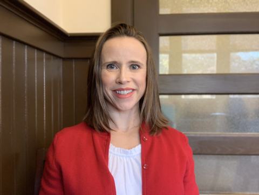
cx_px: 130
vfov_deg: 44.2
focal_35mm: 32
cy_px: 98
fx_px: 239
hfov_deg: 56.8
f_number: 2.2
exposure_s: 1/60
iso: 200
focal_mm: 2.87
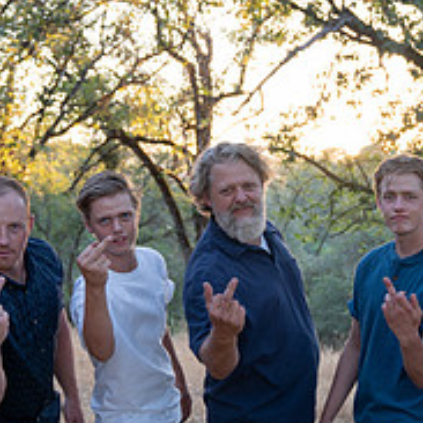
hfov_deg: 22.2
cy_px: 258
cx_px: 238
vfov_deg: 22.2
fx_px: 1078
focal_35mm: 78
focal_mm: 29
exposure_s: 1/100
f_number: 2.8
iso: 250
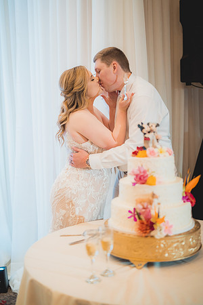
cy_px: 152
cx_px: 102
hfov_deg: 27.0
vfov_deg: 39.6
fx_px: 423
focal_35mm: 50
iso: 1250
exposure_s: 1/500
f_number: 1.4
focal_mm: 50
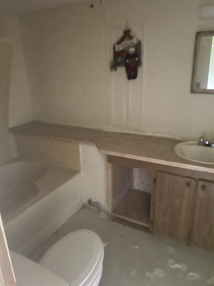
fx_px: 214
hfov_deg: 53.1
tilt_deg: -18.3
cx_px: 107
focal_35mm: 26
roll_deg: +3.4
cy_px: 143
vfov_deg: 67.3
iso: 1000
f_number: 1.6
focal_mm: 4.2
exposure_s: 1/17
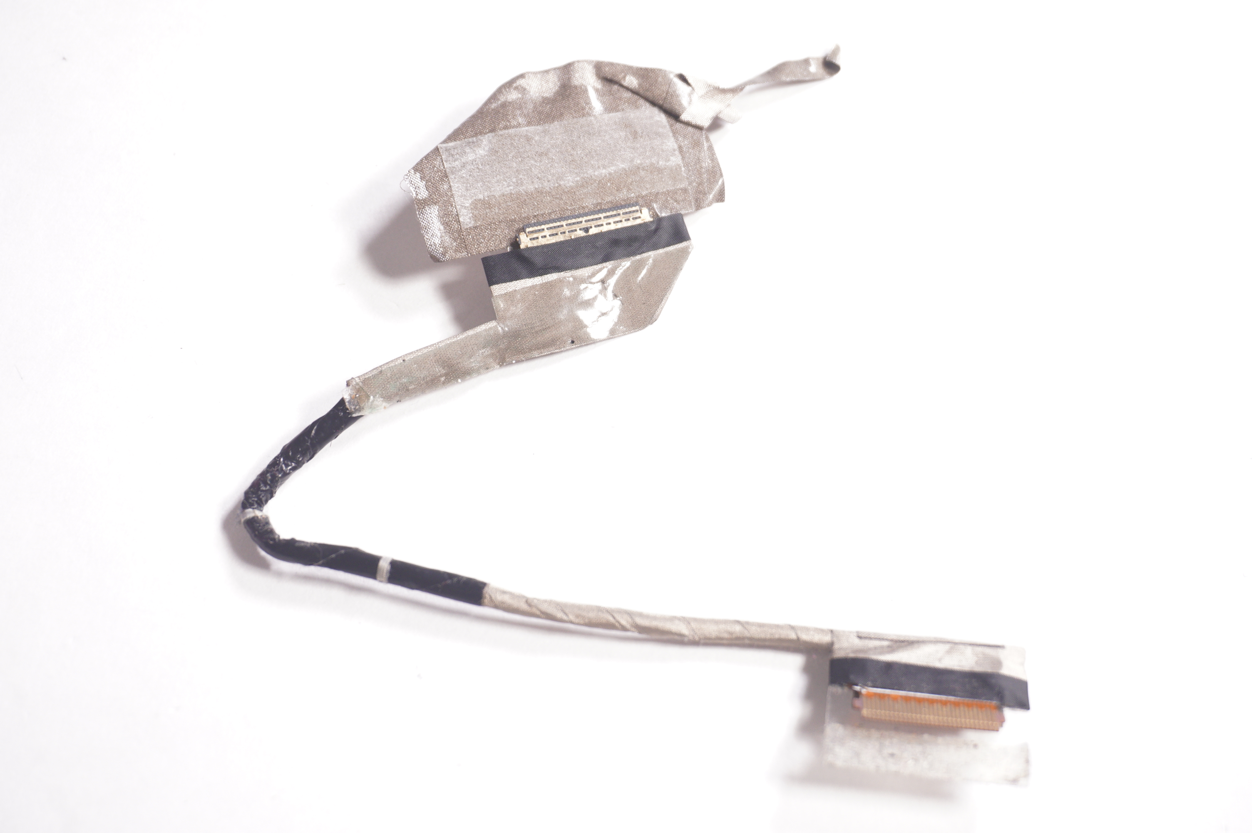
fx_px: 1981
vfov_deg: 23.7
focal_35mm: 57
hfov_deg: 35.1
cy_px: 416
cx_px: 626
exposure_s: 1/125
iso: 640
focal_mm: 38
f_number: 5.6
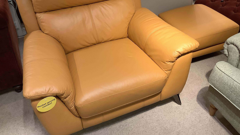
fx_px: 216
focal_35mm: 34
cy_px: 48
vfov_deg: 34.4
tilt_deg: -35.2
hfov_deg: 58.0
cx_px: 121
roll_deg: +0.6
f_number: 2.4
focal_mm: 3.3
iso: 125
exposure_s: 1/50
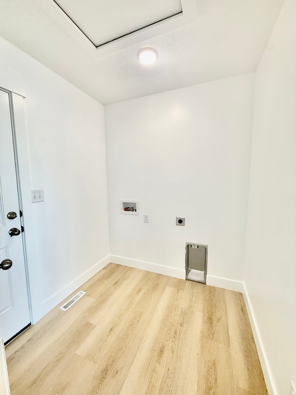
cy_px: 198
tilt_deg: -6.4
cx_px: 148
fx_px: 160
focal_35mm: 14
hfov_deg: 85.7
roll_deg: +0.5
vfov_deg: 102.1
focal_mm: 2.22
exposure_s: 1/120
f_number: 2.2
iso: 100
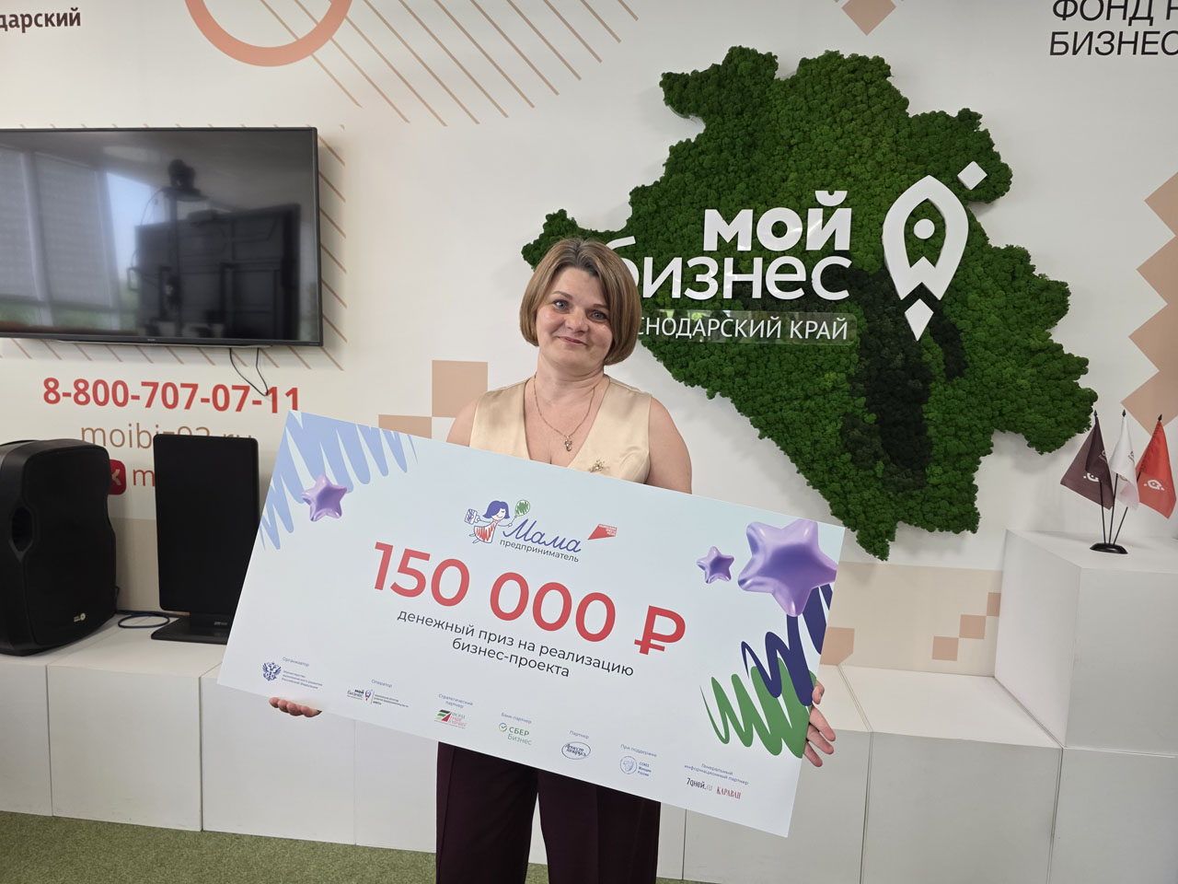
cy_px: 442
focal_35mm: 23
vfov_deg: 58.9
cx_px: 589
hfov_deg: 73.9
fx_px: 783
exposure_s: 1/120
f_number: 1.7
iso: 250
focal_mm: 6.3
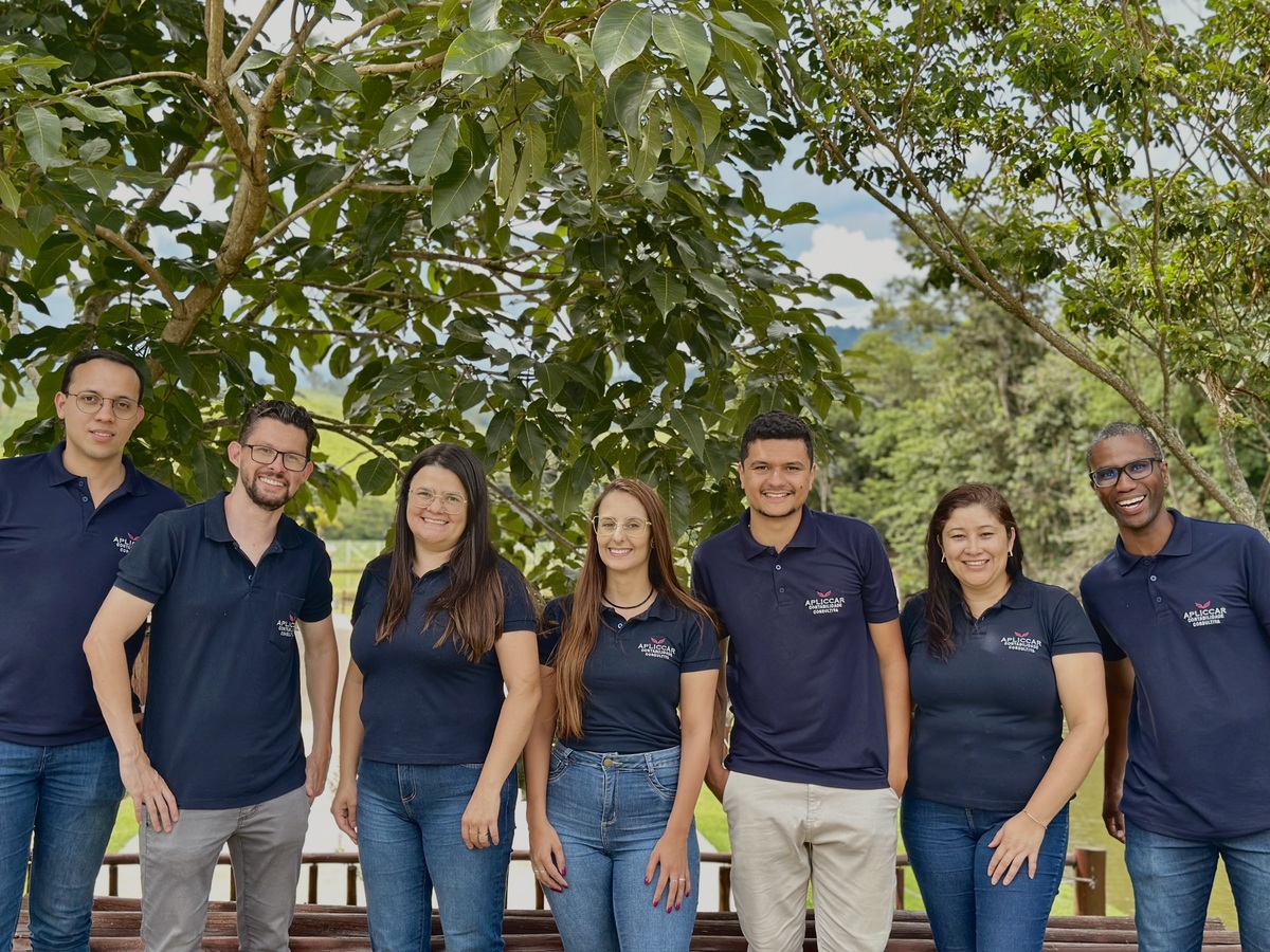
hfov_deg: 39.7
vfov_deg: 30.3
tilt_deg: +3.1
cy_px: 476
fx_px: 1761
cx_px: 635
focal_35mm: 48
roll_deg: -0.5
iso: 80
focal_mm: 6.86
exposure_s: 1/574
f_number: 1.78
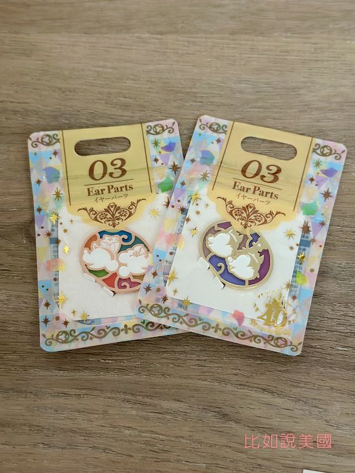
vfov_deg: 39.7
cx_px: 178
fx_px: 657
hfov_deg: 30.2
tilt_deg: -66.9
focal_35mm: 48
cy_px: 236
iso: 400
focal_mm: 6.86
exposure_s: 1/40
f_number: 1.78
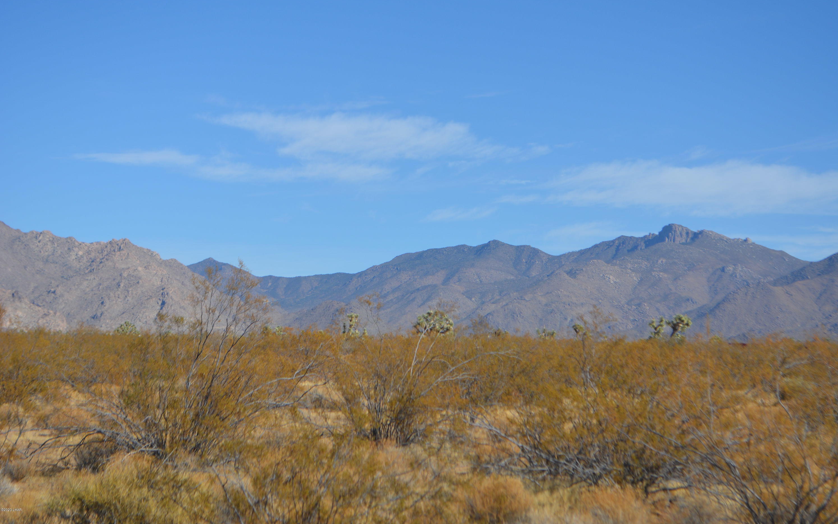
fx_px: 1930
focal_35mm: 85
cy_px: 246
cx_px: 420
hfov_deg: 24.5
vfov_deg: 15.5
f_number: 7.1
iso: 400
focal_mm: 55
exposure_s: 1/2000
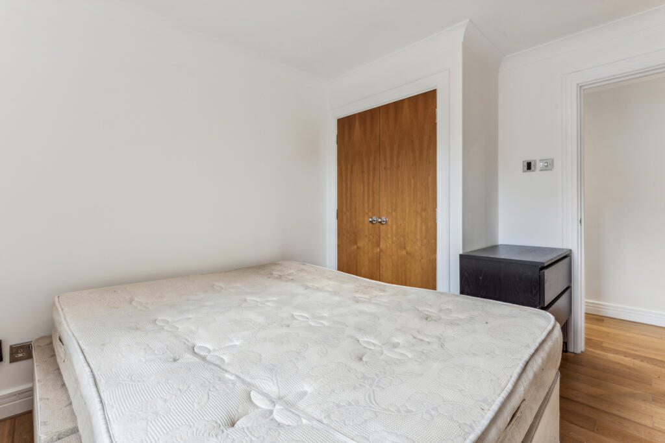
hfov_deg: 96.7
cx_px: 332
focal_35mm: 16
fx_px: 296
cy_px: 222
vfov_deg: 73.8
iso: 400
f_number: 11
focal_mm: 16
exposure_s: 1/20
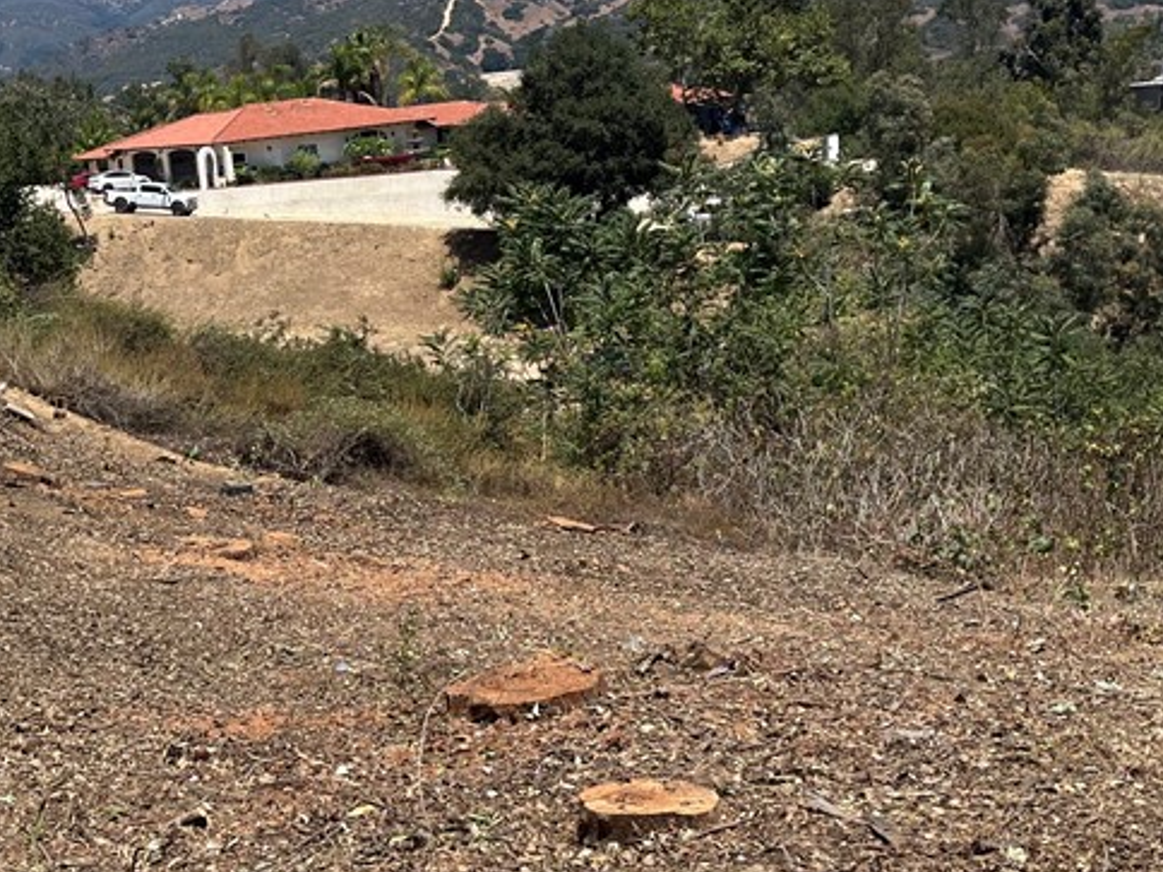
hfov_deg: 34.2
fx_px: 1848
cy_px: 488
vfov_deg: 26.5
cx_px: 284
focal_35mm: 55
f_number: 1.6
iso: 50
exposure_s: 1/3521
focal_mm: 5.1
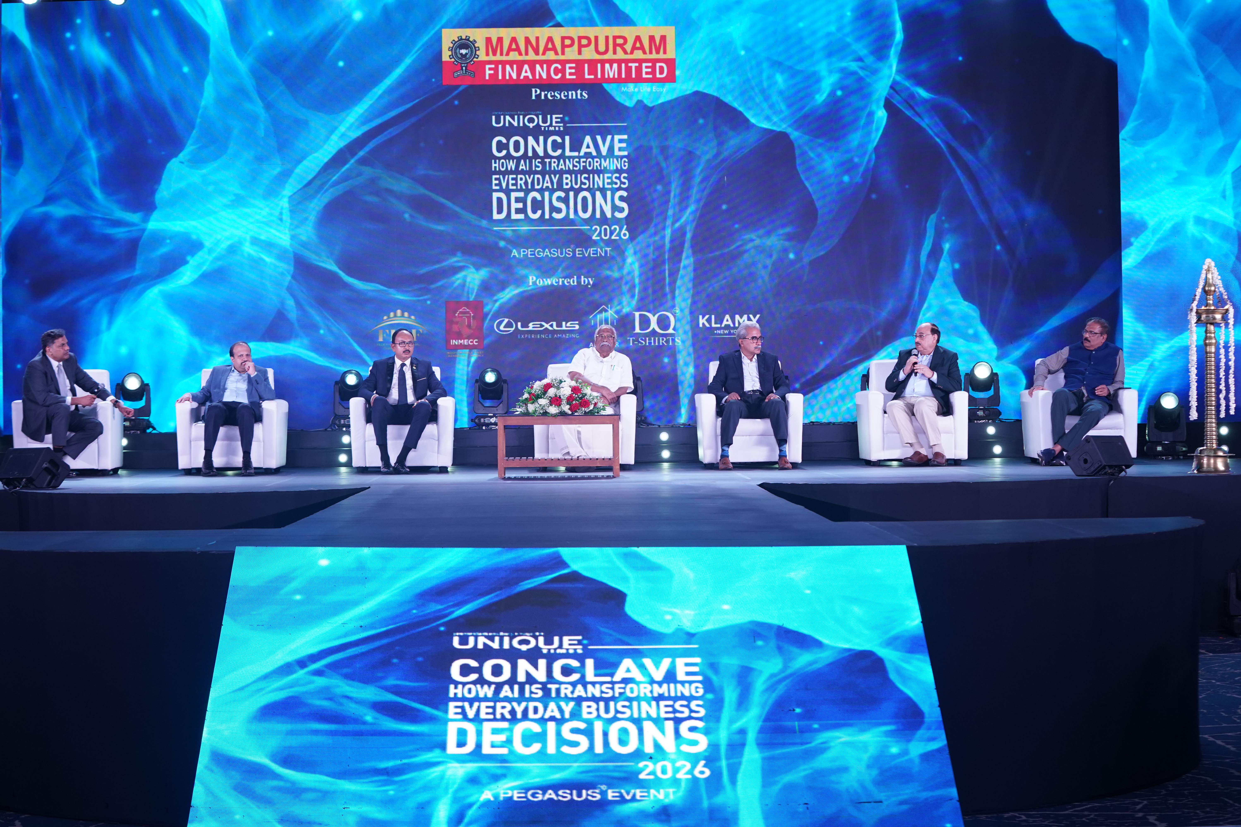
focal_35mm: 70
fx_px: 2413
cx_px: 620
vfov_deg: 19.5
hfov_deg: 28.8
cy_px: 414
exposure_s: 1/200
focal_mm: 70
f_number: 5.6
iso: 1250
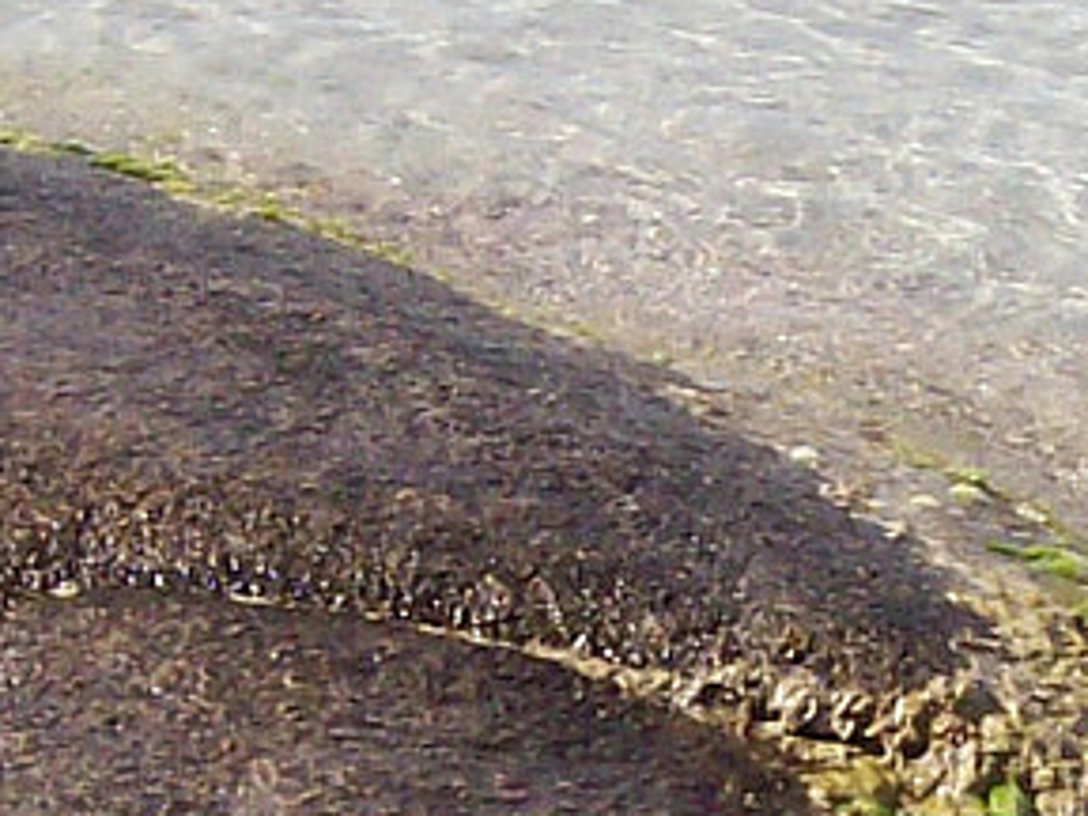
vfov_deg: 7.4
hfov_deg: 9.9
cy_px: 773
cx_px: 540
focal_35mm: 200
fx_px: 6286
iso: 80
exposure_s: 1/666
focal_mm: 6
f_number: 4.8
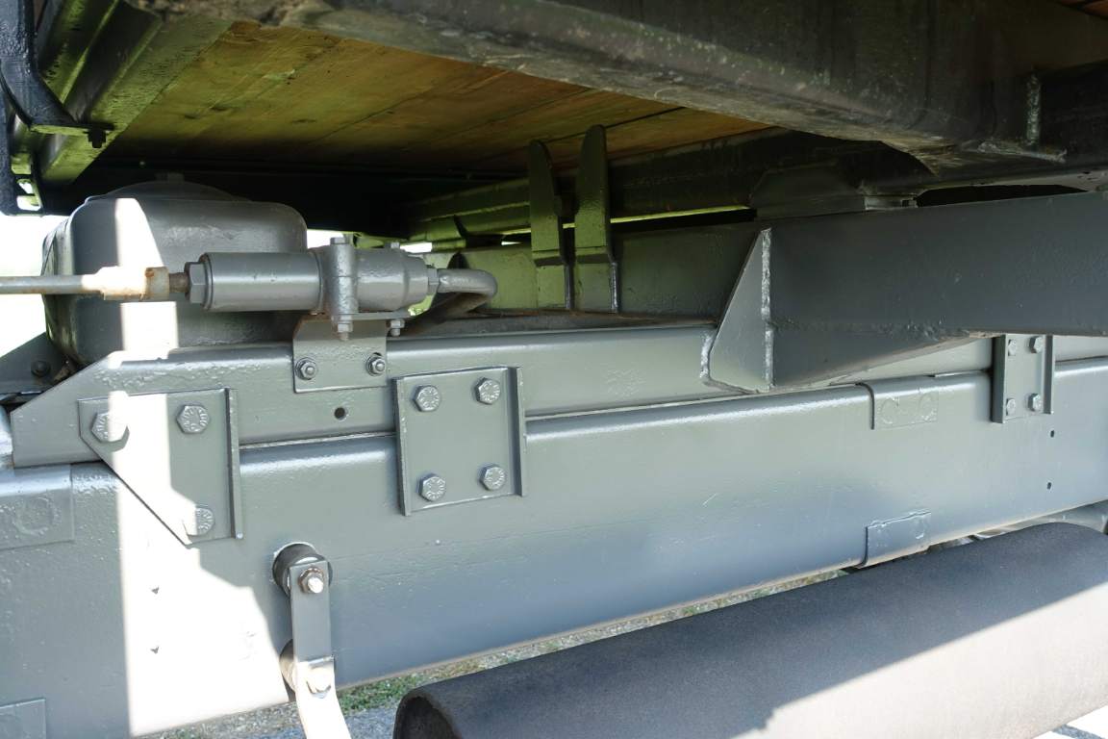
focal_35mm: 31
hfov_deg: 60.3
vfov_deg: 42.3
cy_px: 370
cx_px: 554
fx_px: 954
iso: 125
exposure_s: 1/80
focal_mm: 11.45
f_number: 4
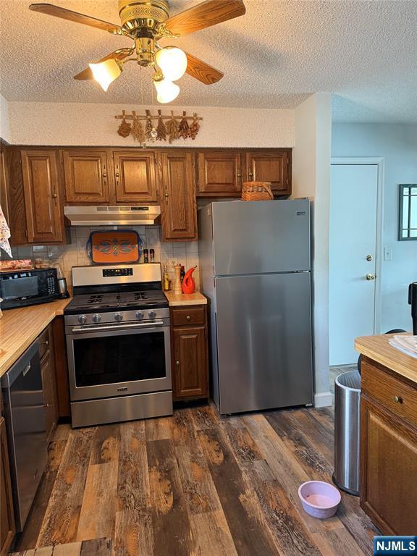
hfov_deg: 56.8
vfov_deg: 71.6
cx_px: 208
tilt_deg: -5.6
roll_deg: +1.0
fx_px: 385
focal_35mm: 24
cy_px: 278
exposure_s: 1/60
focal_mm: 6.76
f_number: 1.78
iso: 320
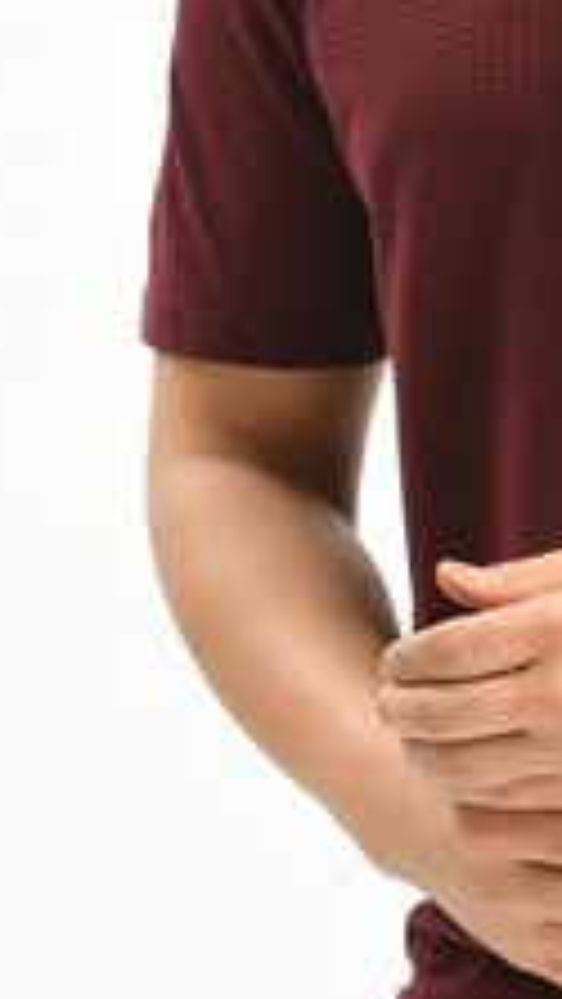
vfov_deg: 4.5
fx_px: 12627
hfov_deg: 2.5
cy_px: 306
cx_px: 625
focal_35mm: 477
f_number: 5.6
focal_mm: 135
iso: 100
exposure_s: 1/160
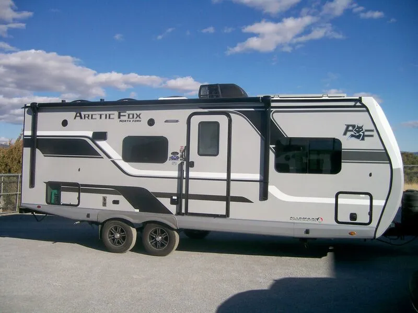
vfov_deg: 40.7
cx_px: 209
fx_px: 423
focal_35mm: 35
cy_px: 156
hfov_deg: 52.6
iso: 80
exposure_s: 1/351
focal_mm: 5.8
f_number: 7.2
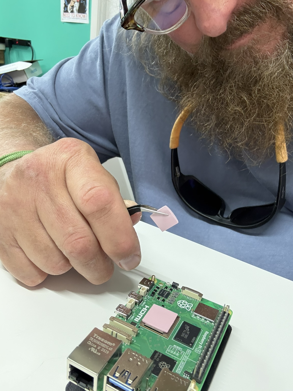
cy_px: 196
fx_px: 339
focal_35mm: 30
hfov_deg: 46.8
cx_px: 146
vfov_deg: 60.0
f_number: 1.9
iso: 250
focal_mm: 2.69
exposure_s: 1/40
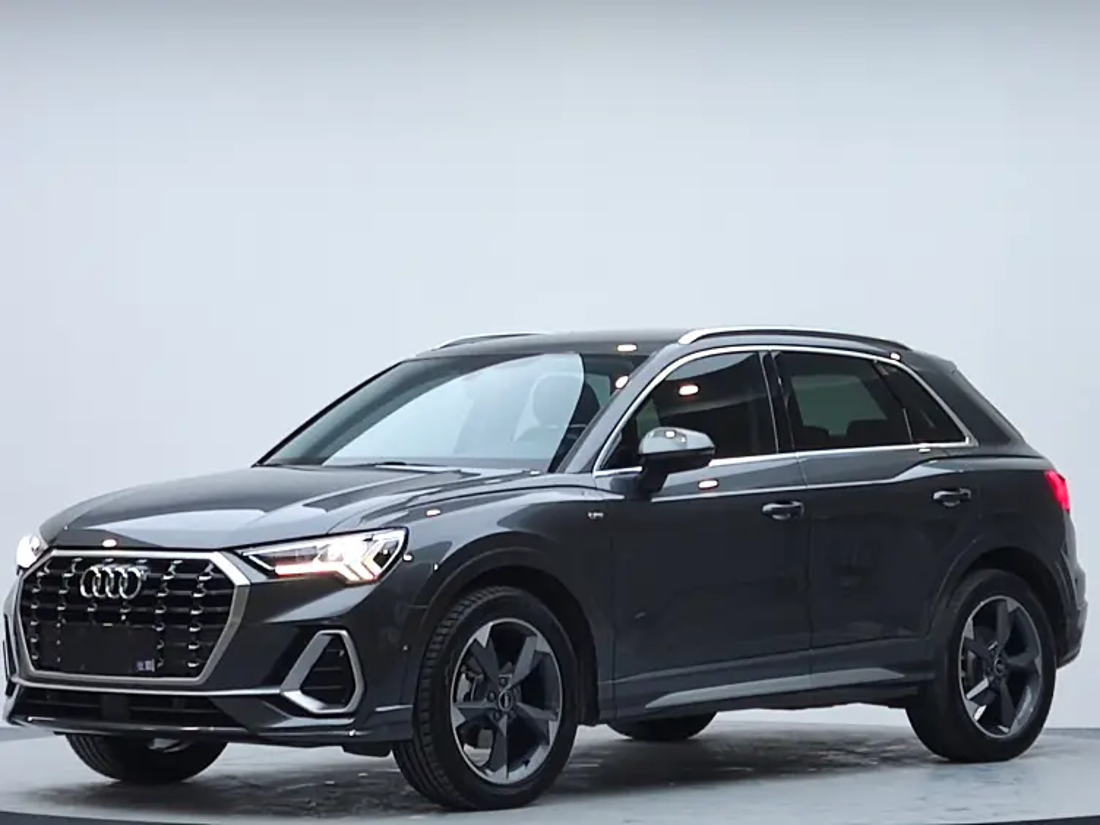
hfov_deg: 16.7
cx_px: 550
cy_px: 412
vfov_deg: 12.6
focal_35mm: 118
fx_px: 3750
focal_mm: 4.71
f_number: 1.79
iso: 89
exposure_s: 1/50
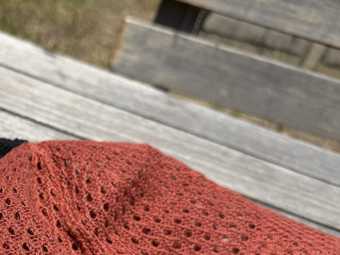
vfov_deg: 26.3
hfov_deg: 32.8
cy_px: 246
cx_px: -9
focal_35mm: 53
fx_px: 521
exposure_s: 1/7353
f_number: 1.78
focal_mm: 6.76
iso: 80
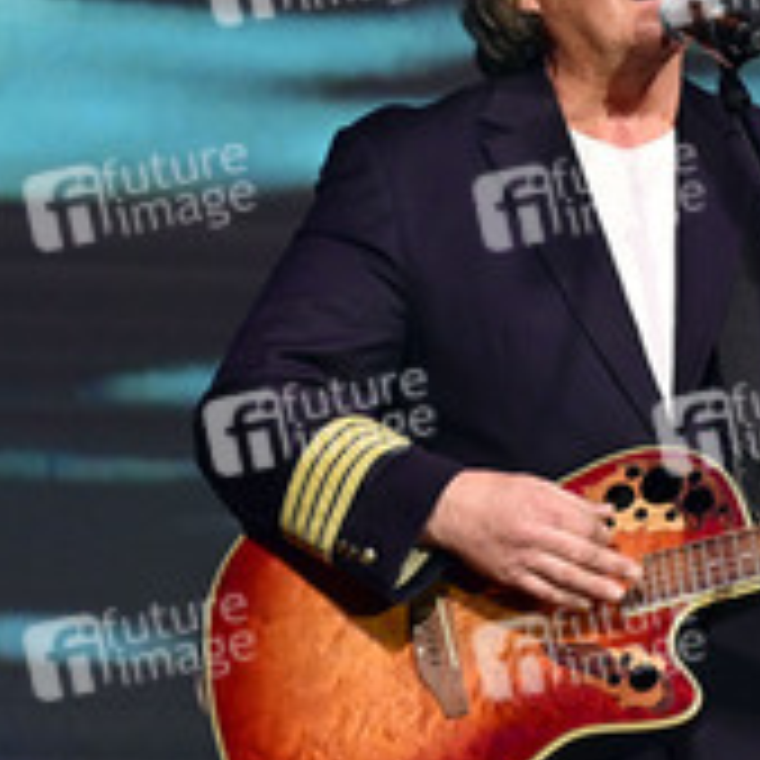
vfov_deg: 3.9
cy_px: 310
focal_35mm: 454
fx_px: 11277
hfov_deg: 3.9
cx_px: 650
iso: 3200
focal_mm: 200
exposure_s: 1/320
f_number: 5
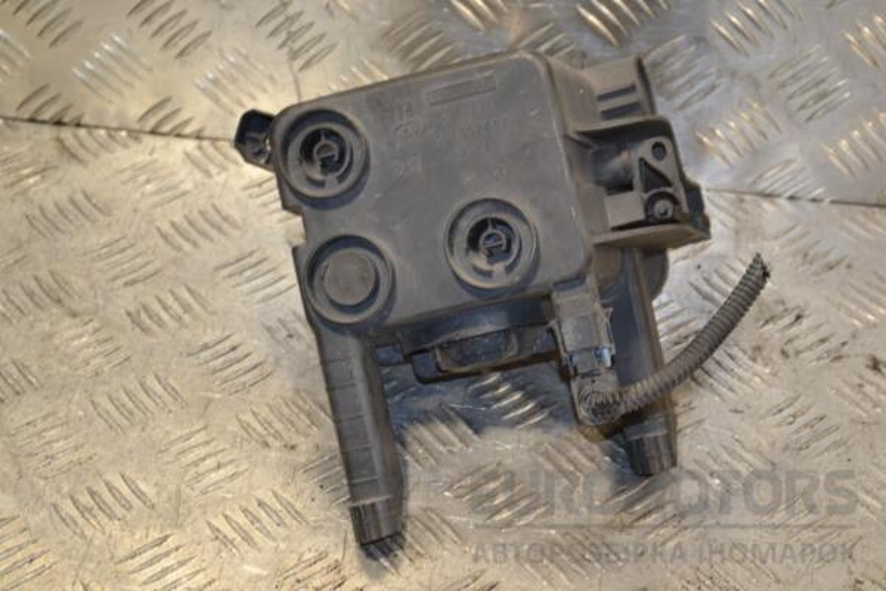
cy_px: 296
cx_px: 443
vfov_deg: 16.6
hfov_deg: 24.6
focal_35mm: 82
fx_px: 2030
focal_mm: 55
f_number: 5.6
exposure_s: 1/60
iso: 450
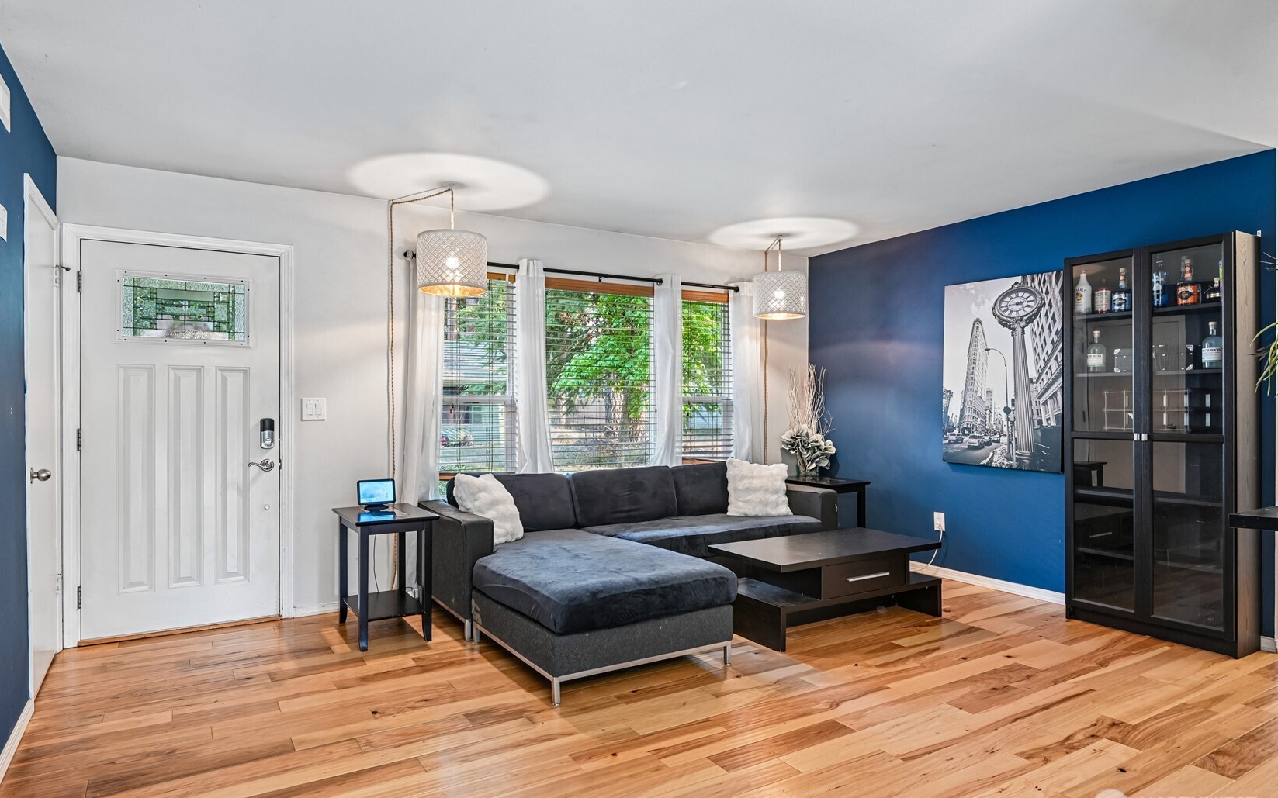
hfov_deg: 82.3
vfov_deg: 57.3
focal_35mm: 21
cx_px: 622
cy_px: 400
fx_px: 731
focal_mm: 20
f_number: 8
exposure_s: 1/5
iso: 400
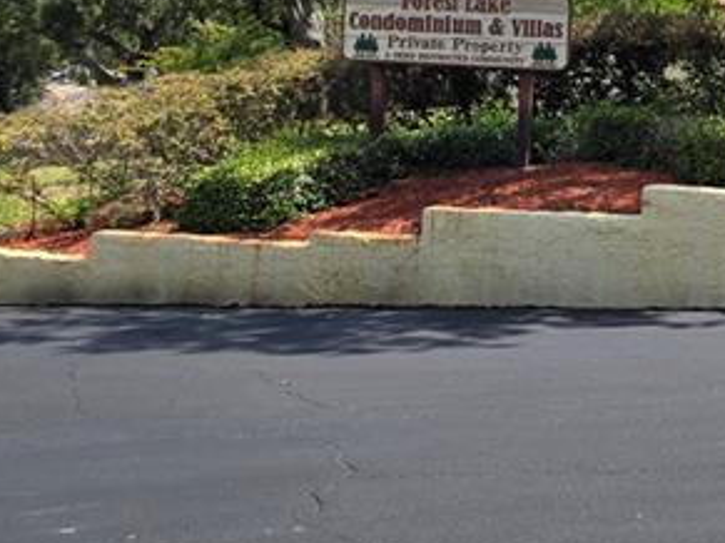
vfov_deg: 17.7
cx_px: 797
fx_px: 1696
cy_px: -20
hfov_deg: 22.7
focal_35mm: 81
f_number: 1.8
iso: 25
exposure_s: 1/1414
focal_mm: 5.4
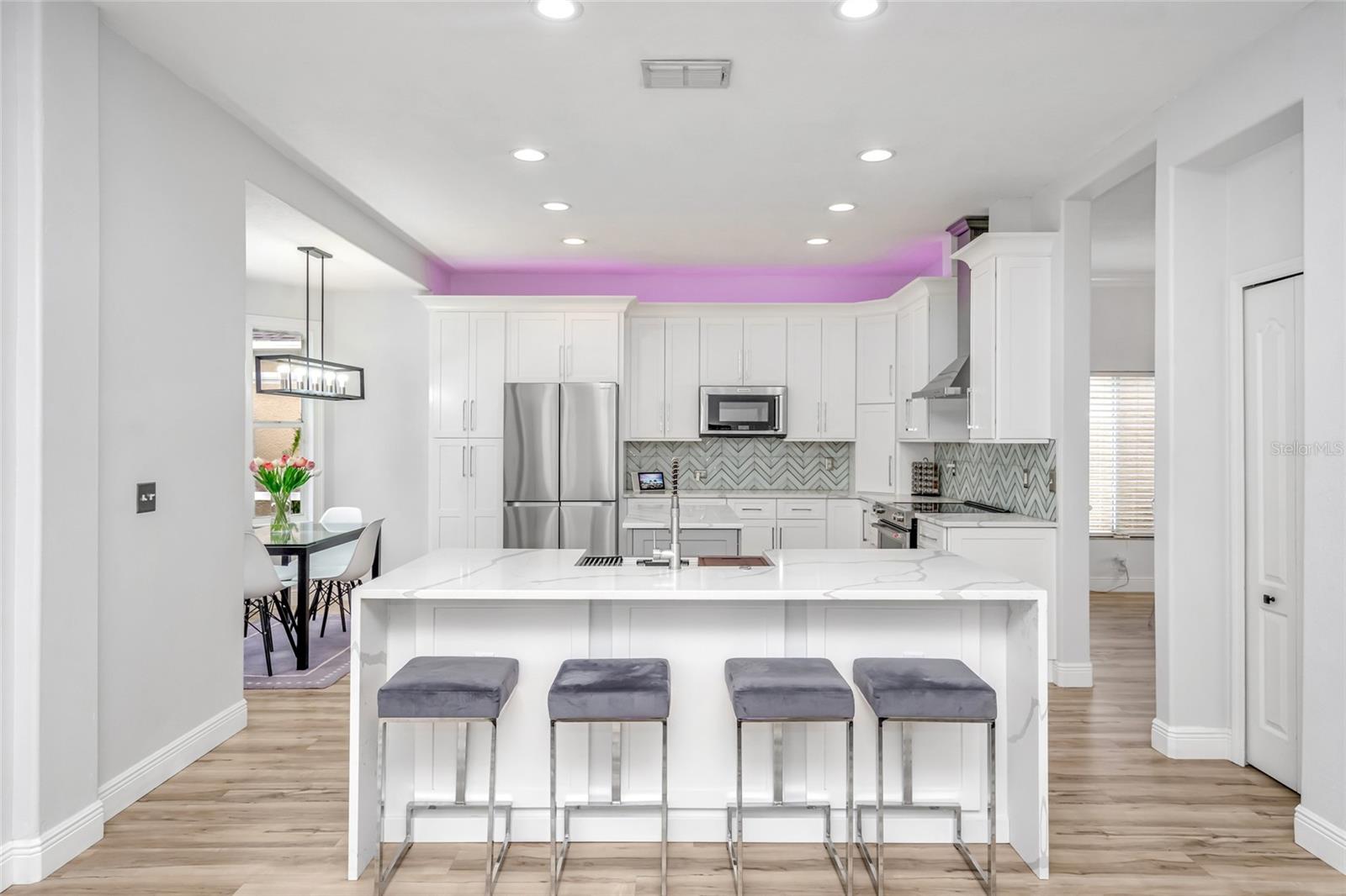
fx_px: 785
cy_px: 448
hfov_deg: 81.2
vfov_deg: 59.5
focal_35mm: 21
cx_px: 673
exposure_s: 1/60
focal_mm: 21
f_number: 6.7
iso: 640
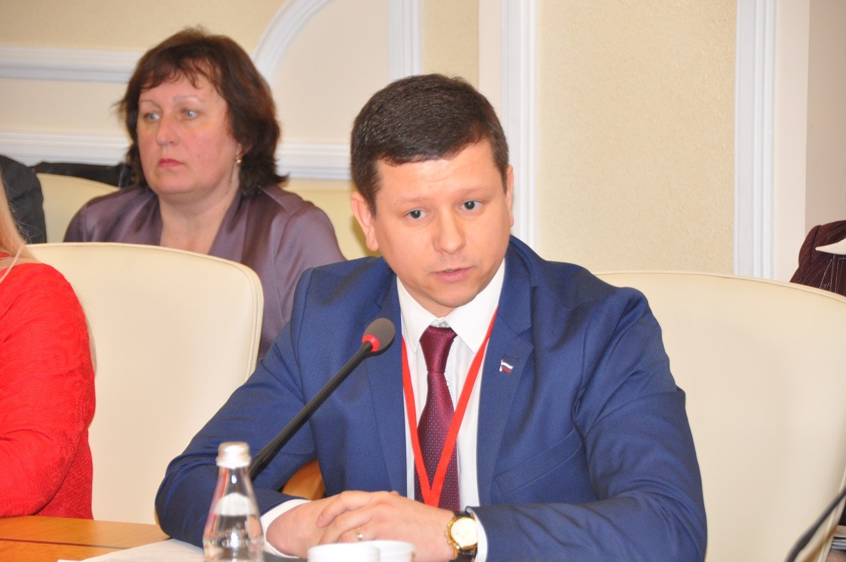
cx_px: 423
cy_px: 281
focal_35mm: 158
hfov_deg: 13.1
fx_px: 3697
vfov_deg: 8.7
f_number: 5.3
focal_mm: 105
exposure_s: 1/60
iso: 800
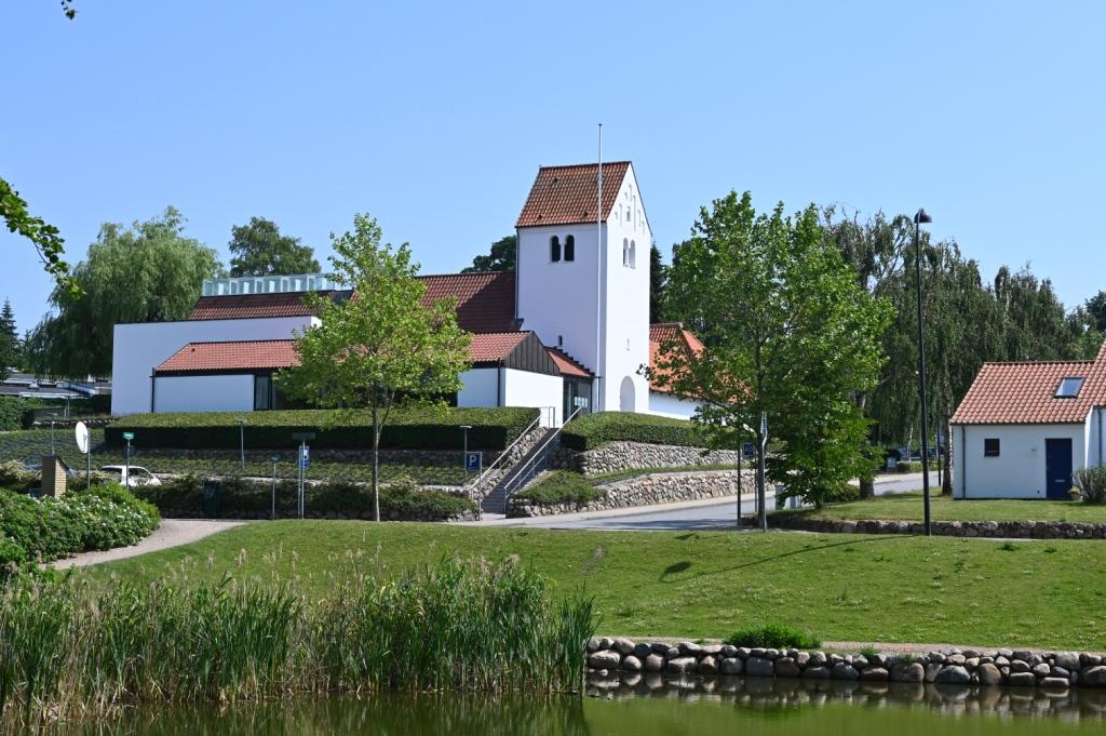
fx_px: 1873
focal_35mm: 61
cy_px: 368
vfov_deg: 22.2
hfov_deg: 32.9
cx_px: 553
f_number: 14
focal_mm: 61
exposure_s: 1/800
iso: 640
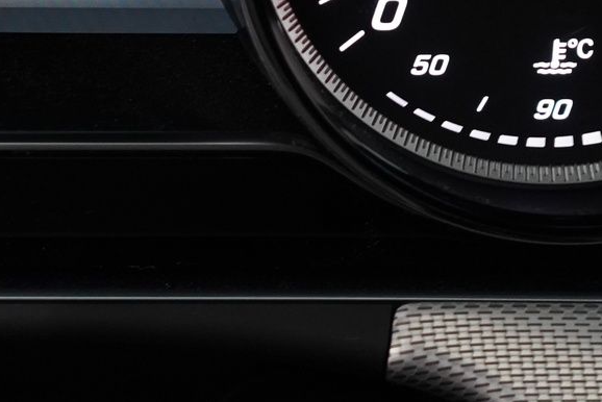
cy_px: -49
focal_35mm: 134
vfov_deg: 10.1
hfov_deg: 14.9
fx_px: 2242
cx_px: -58
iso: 2500
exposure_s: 1/60
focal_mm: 31
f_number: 3.5
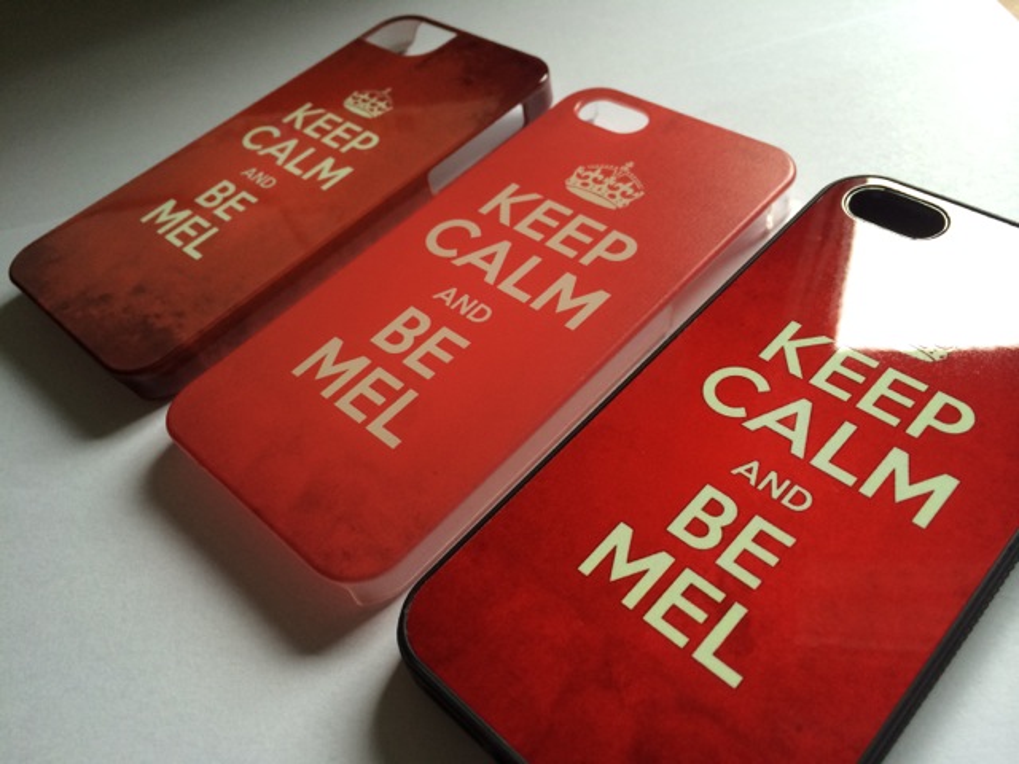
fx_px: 883
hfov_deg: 60.0
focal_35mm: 30
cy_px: 382
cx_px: 510
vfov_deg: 46.8
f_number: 2.2
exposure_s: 1/30
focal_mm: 4.12
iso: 80
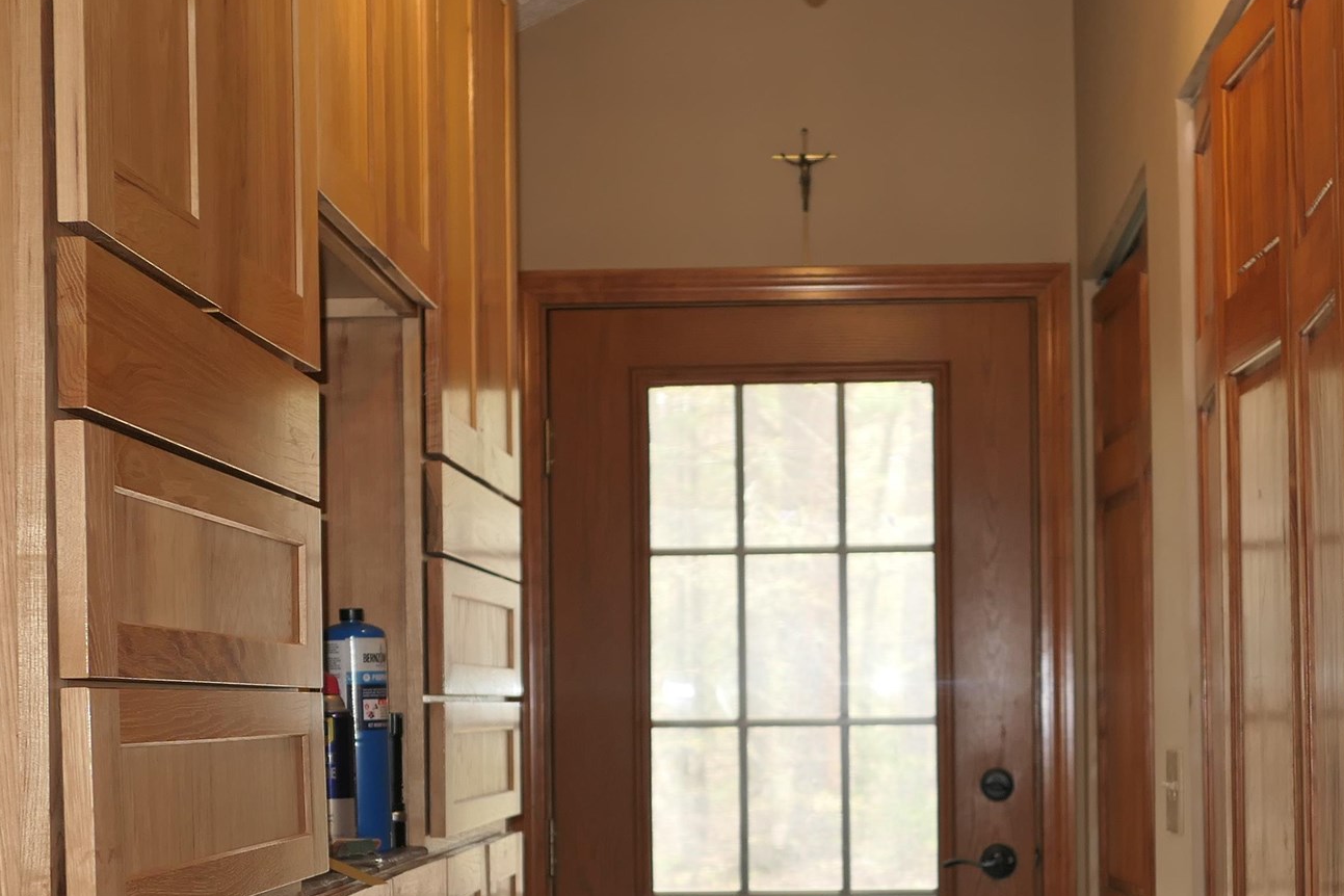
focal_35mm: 57
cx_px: 790
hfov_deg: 35.0
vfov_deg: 23.4
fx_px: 2128
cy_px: 710
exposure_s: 1/125
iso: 125
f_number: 1.8
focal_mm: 8.8
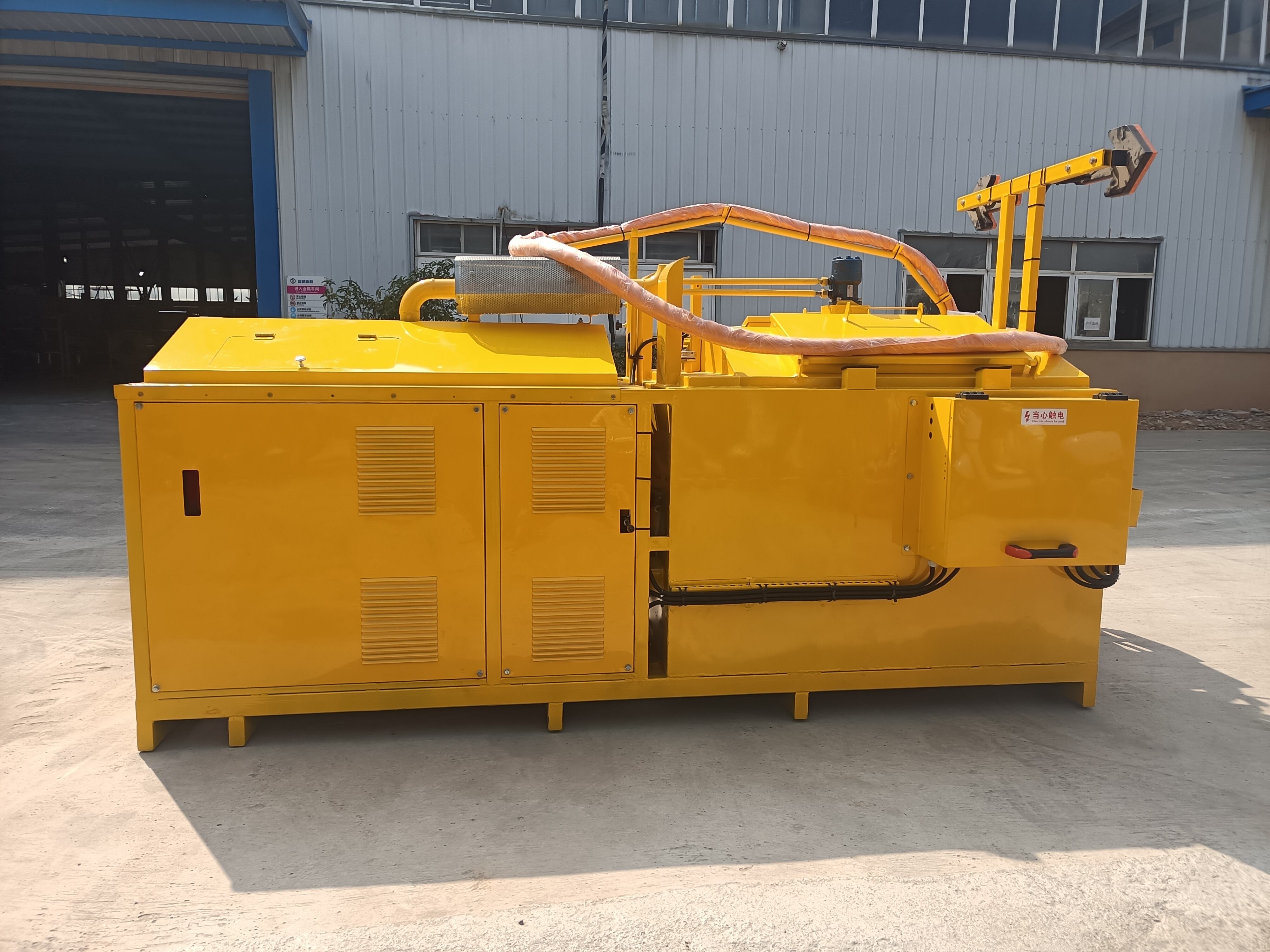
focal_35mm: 26
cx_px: 635
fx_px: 954
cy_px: 476
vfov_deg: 53.1
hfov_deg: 67.3
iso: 100
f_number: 1.8
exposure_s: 1/712
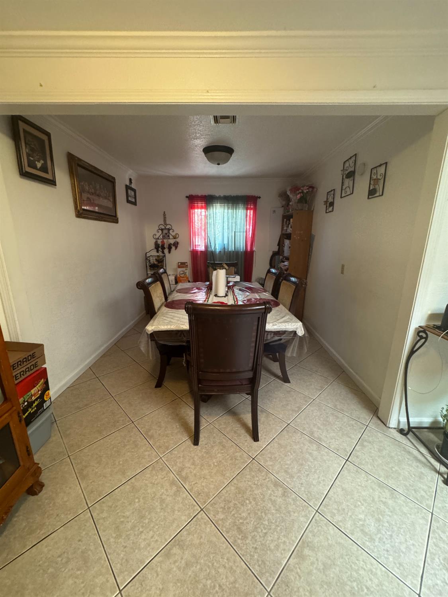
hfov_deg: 85.7
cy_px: 298
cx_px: 224
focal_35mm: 14
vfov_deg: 102.1
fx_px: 242
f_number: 2.2
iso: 400
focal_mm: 2.22
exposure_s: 1/60
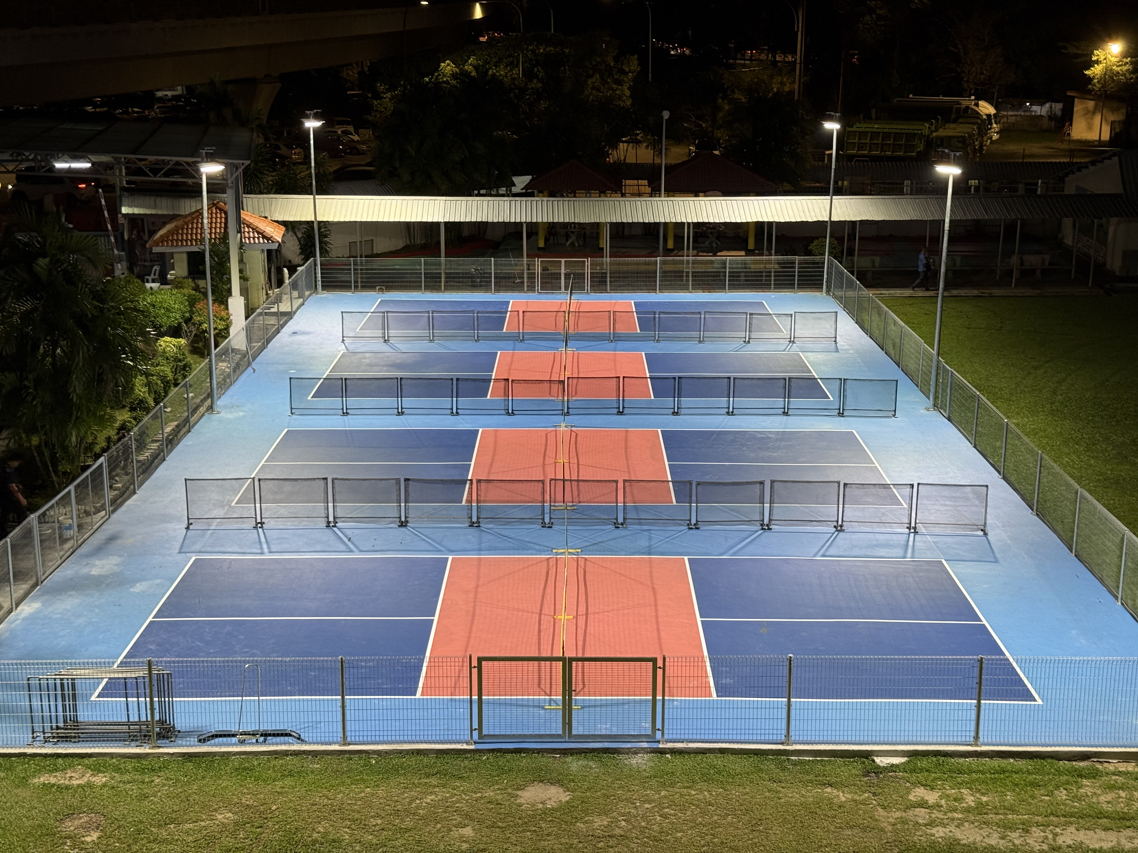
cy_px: 426
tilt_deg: -14.0
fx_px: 1578
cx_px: 569
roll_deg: -1.0
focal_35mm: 48
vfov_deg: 30.3
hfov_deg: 39.7
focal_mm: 6.76
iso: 125
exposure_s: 1/50
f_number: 1.78
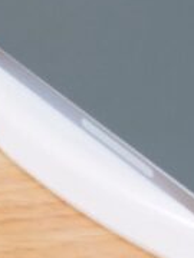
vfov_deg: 6.8
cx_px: 211
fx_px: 2150
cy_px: -32
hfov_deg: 5.2
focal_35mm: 288
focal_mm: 35
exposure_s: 1/60
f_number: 5
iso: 500
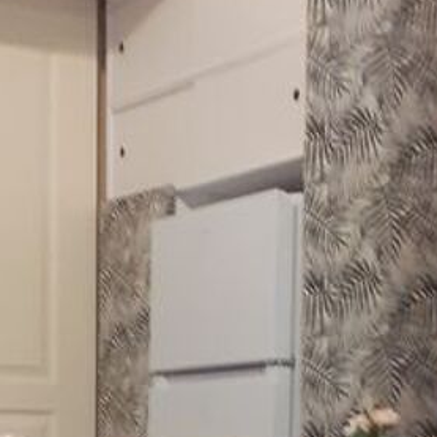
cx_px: 180
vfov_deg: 14.7
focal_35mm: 115
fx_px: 1643
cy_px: 528
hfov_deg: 15.1
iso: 250
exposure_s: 1/25
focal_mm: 3.6
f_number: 1.9
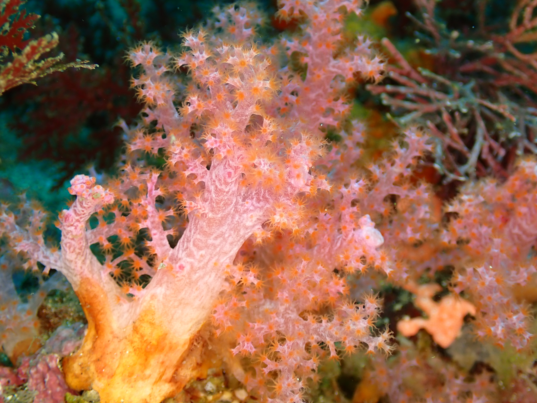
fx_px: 791
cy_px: 191
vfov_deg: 28.6
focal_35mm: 51
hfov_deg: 37.5
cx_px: 284
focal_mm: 8.4
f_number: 3.1
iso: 200
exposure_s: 1/500
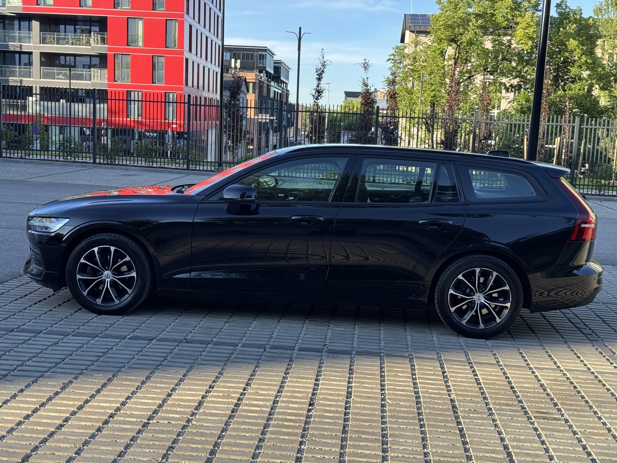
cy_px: 232
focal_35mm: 48
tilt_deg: -7.8
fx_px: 856
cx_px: 308
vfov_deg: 30.3
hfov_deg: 39.7
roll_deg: -2.3
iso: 64
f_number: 1.78
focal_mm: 6.76
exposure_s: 1/563
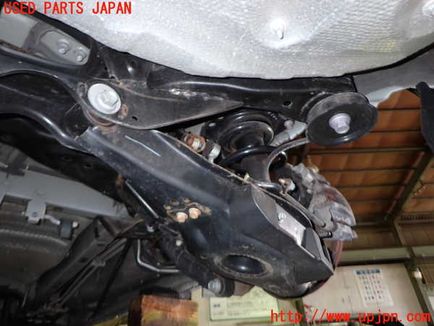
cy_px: 163
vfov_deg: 54.9
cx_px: 217
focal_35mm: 25
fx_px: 313
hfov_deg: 69.4
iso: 200
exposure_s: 1/30
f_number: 2
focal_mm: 4.5
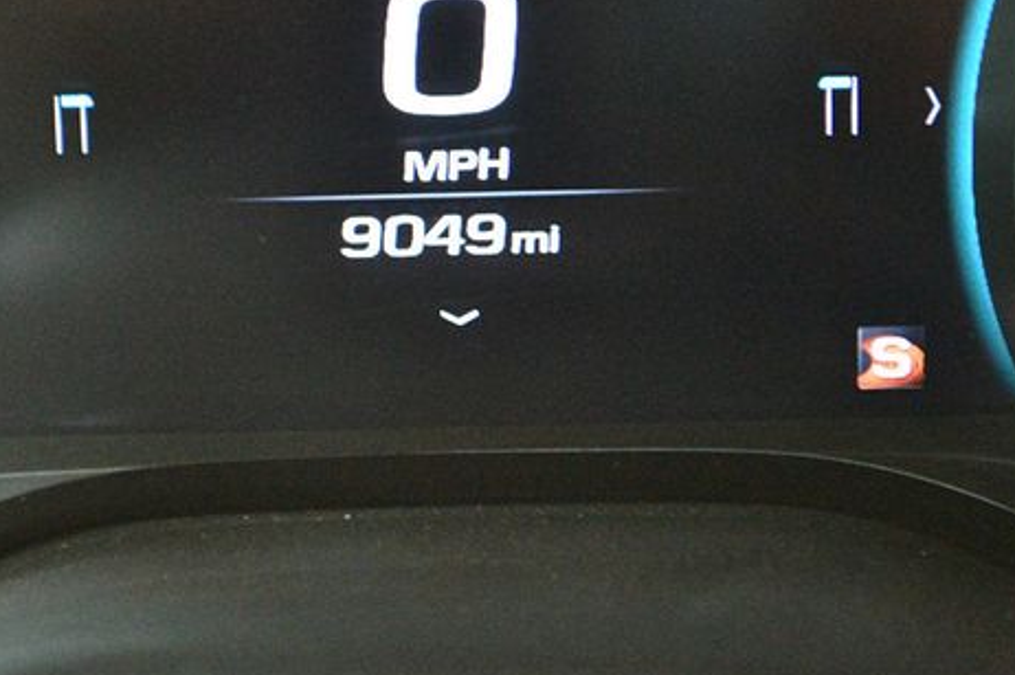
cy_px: 244
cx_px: 448
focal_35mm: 104
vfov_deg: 13.1
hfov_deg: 19.7
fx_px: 2929
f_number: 5.6
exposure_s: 1/13
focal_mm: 50
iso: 12800
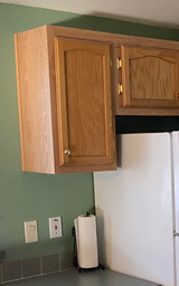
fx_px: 539
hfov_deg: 18.3
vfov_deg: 29.3
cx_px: 185
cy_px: 218
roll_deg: +0.4
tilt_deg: -9.2
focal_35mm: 69
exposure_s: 1/60
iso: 100
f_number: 1.8
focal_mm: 4.25
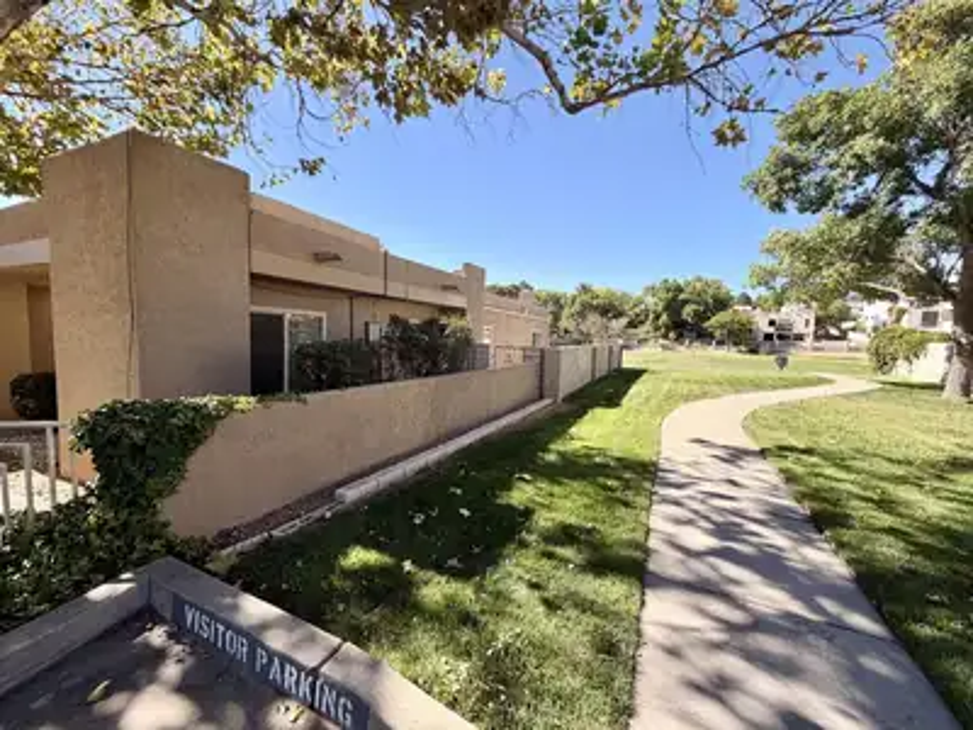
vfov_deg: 85.7
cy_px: 365
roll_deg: -1.2
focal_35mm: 14
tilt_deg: -4.6
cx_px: 486
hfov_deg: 102.1
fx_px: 394
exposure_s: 1/596
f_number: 2.2
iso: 40
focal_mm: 2.22
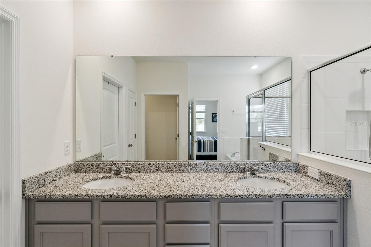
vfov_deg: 72.0
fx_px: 170
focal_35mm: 16
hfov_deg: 95.0
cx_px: 186
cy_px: 124
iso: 1600
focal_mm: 11
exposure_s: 1/45
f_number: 11
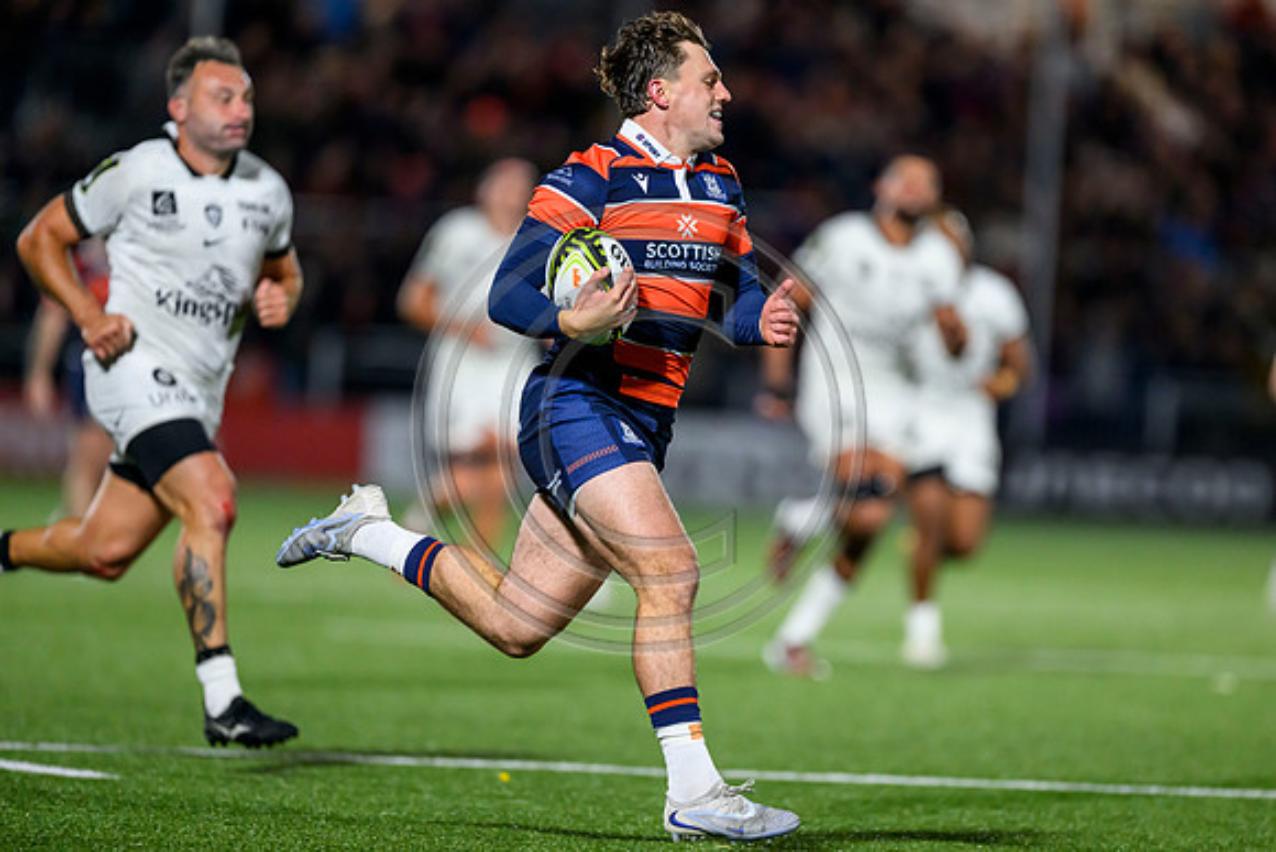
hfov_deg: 5.2
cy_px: 426
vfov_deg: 3.4
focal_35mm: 400
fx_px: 14180
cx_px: 638
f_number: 3.2
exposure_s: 1/1600
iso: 5000
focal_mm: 400
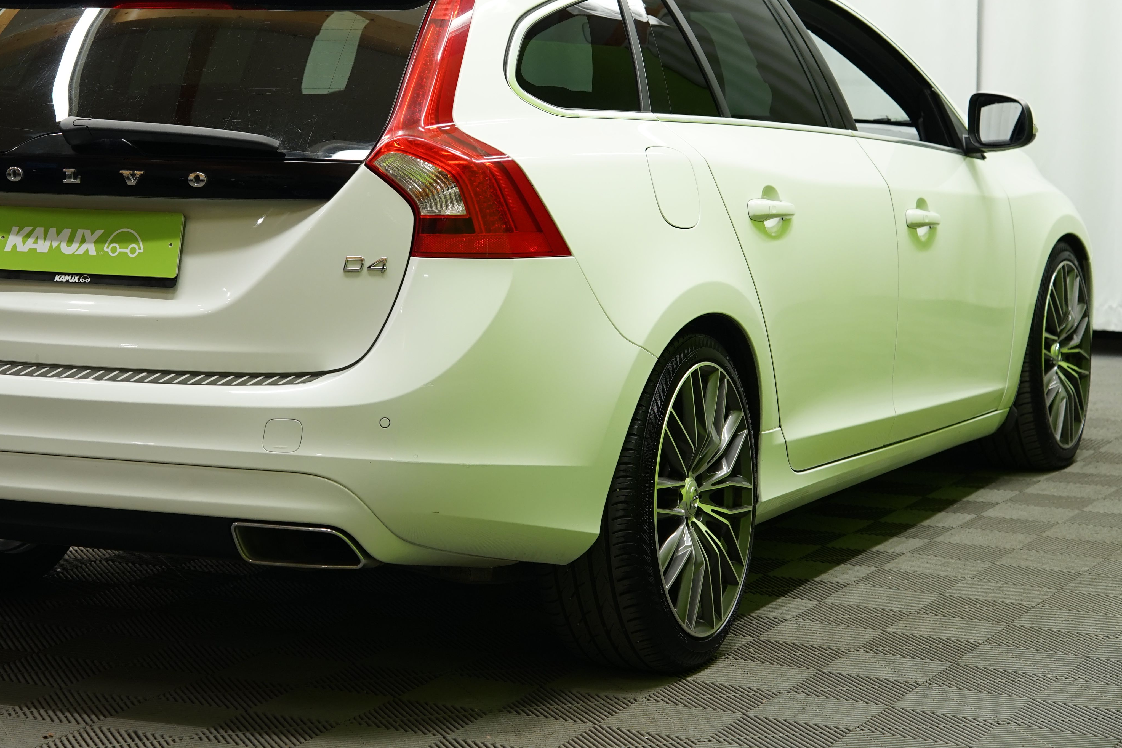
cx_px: 424
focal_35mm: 90
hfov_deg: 22.6
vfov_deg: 15.1
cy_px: 206
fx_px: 2805
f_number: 5
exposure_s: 1/20
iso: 500
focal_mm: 61
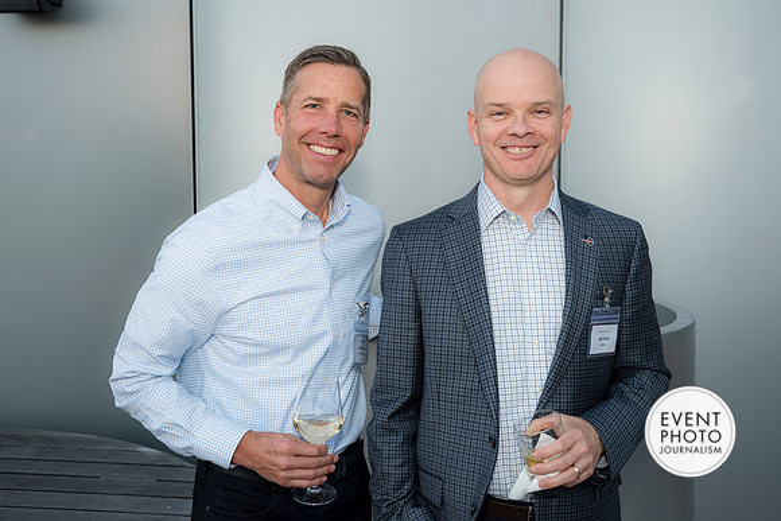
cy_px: 260
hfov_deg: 48.4
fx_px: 868
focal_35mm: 40
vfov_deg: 33.4
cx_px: 390
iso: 800
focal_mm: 40
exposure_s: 1/125
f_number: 5.6
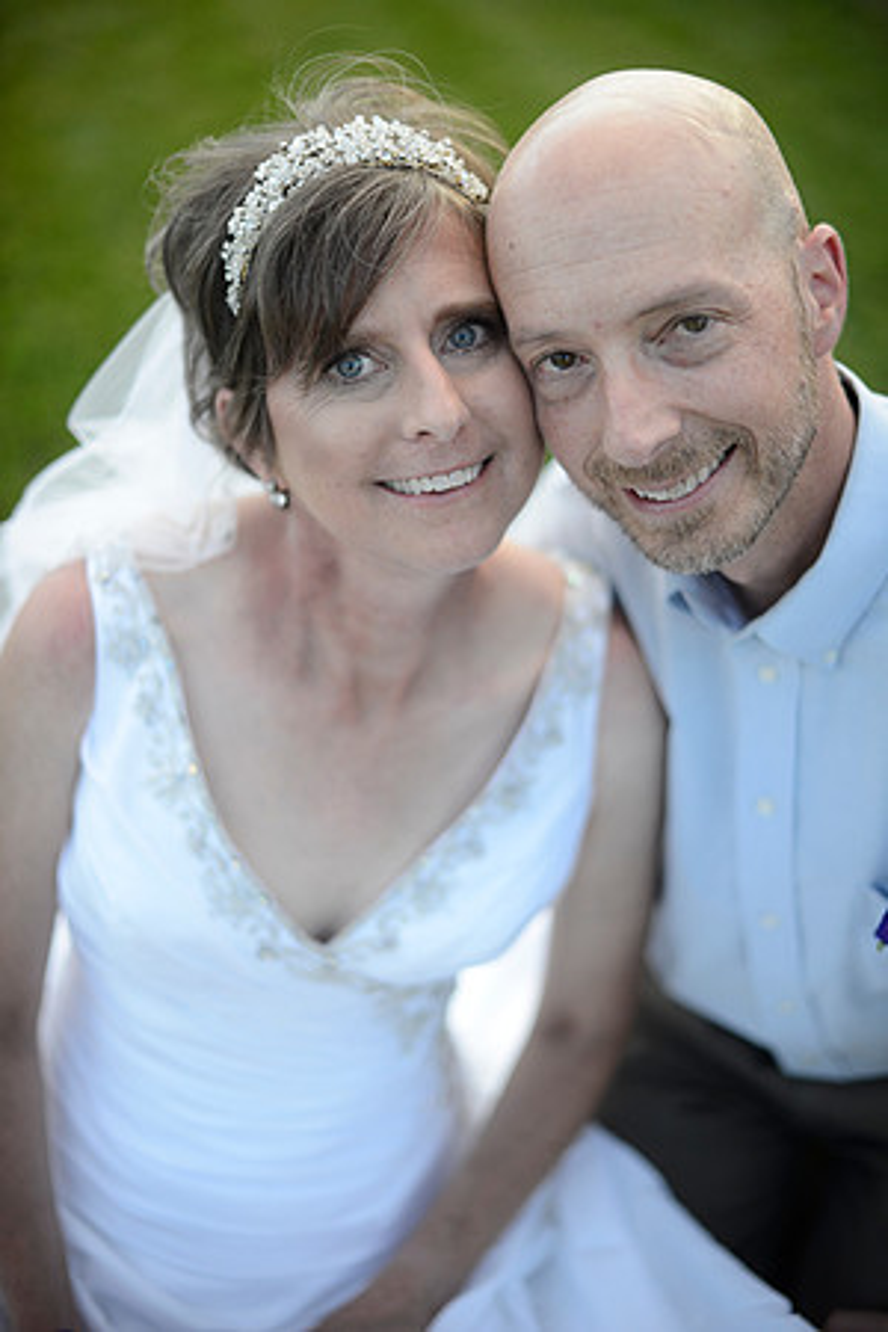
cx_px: 444
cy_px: 666
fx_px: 1850
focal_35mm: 50
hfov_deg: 27.0
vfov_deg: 39.6
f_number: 1.8
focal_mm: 50
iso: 400
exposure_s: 1/1250
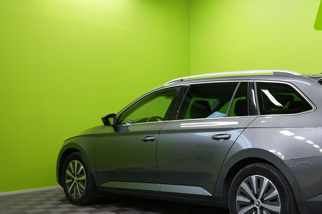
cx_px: 251
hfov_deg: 38.3
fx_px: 447
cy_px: 138
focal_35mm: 50
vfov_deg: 26.9
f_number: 6.3
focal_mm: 32
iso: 640
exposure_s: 1/30
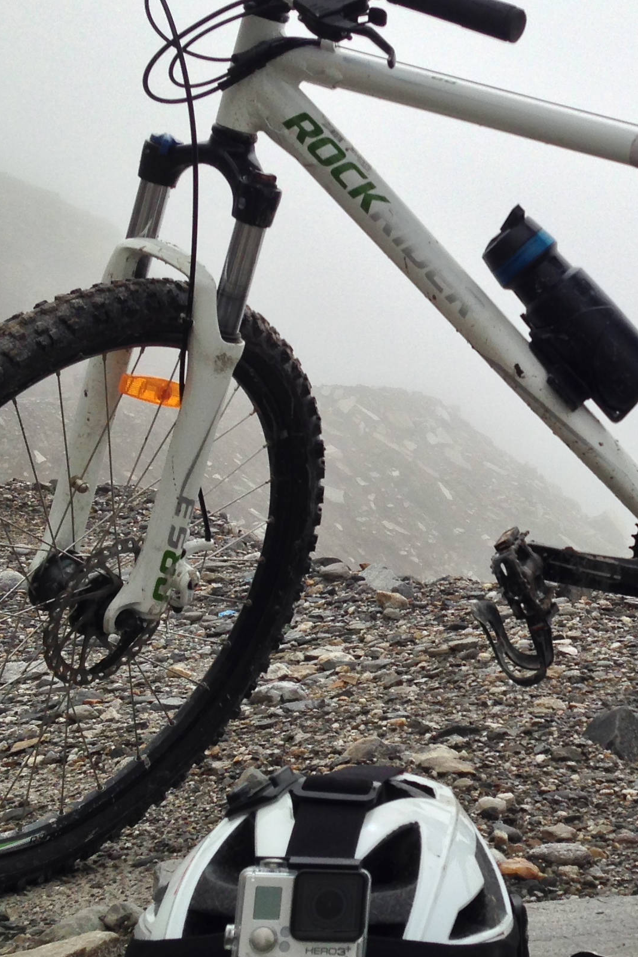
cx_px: 653
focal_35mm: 70
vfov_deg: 28.8
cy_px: 397
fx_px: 1860
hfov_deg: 18.9
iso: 50
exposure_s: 1/4184
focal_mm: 4.12
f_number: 2.4
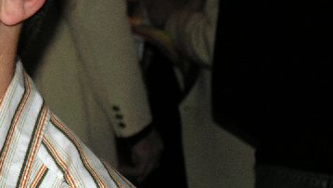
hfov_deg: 13.3
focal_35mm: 159
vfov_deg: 7.6
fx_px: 1404
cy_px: 104
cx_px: -26
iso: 100
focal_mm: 16.4
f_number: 3.2
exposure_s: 1/60.1
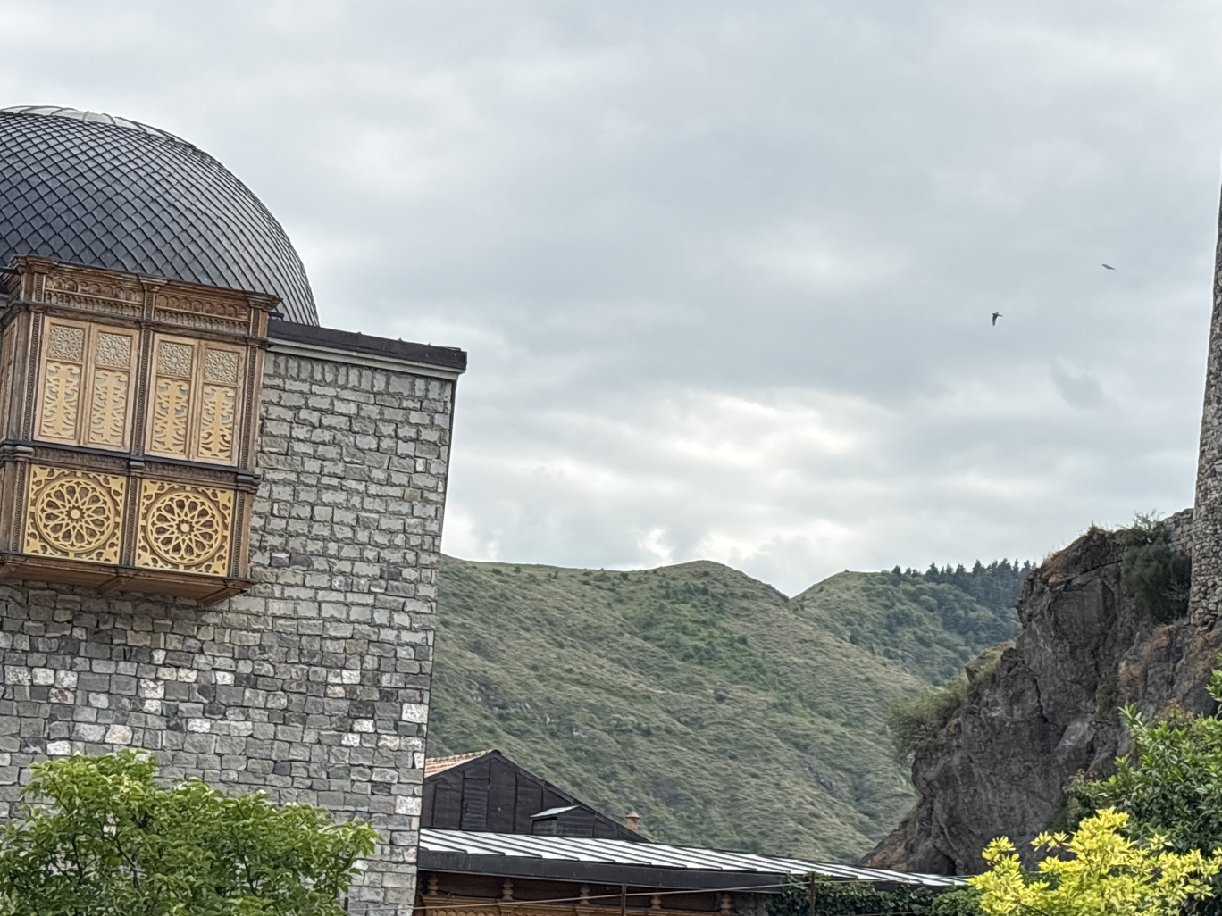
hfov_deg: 25.4
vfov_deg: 19.3
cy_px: 614
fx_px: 2683
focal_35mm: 76
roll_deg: -2.1
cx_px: 875
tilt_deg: +7.5
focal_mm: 5.96
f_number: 1.6
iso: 40
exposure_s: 1/3125
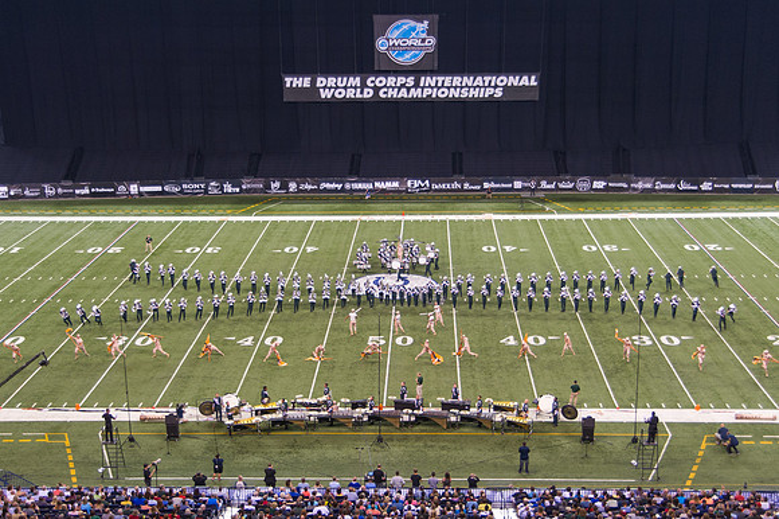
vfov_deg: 26.2
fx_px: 1113
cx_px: 397
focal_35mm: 51
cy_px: 291
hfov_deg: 38.6
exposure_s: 1/200
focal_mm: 38
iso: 640
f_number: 4.2
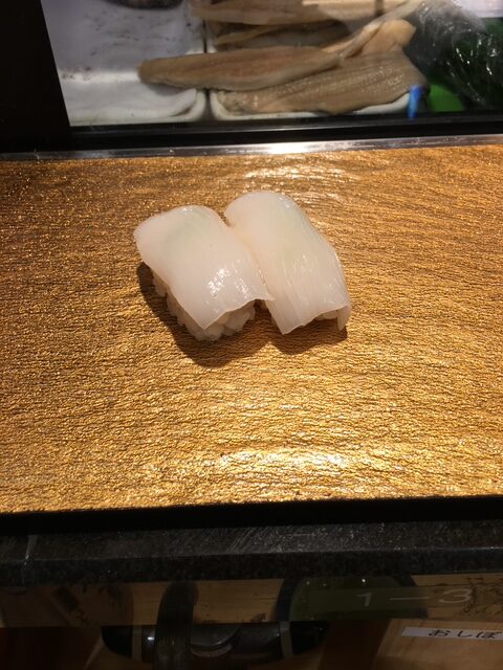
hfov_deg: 48.2
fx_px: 562
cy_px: 335
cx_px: 252
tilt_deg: -47.4
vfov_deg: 61.7
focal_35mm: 29
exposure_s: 1/100
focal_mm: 4.15
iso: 25
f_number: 2.2
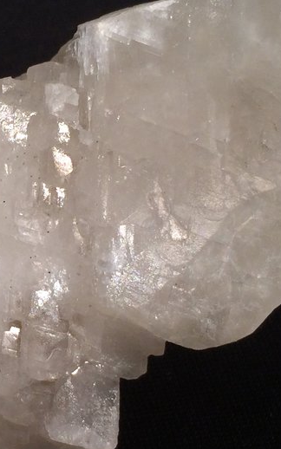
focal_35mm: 95
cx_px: -40
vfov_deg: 21.9
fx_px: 1163
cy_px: 228
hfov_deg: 13.5
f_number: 2.2
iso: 32
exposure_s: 1/281
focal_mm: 4.15
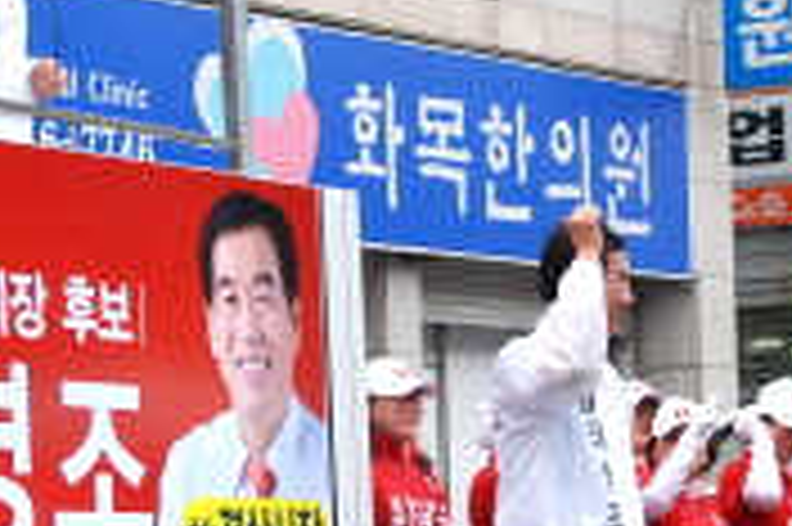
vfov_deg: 8.0
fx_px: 3758
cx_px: 544
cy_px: 364
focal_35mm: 171
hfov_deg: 12.0
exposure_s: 1/400
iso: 800
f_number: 10
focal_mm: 40
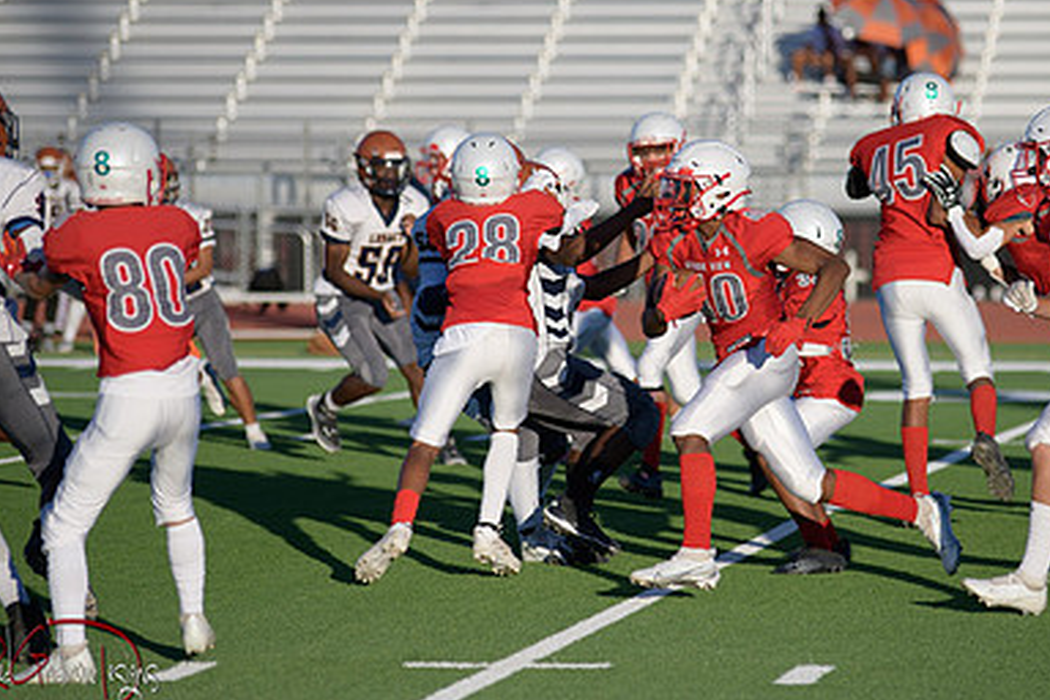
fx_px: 7262
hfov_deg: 8.3
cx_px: 681
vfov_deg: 5.5
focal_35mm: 249
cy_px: 272
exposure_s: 1/5000
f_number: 2.8
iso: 200
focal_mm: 165
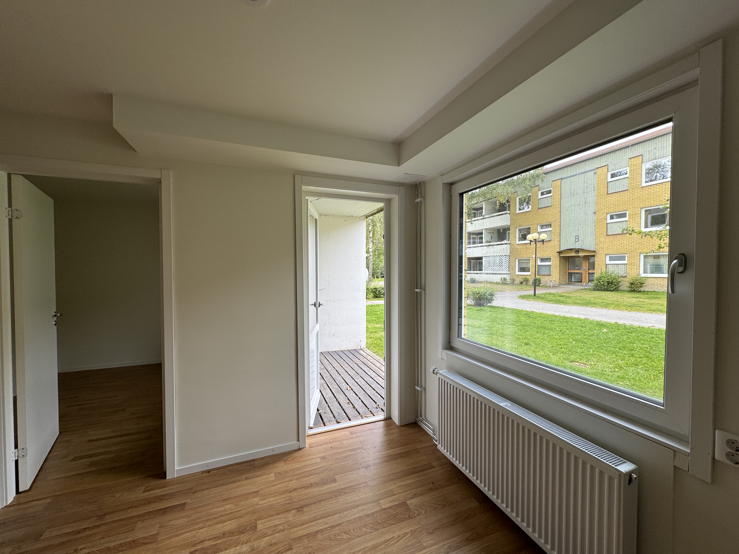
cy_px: 277
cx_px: 370
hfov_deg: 102.1
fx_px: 299
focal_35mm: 14
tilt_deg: -1.5
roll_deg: +0.1
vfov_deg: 85.7
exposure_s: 1/176
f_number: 2.2
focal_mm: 2.22
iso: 40
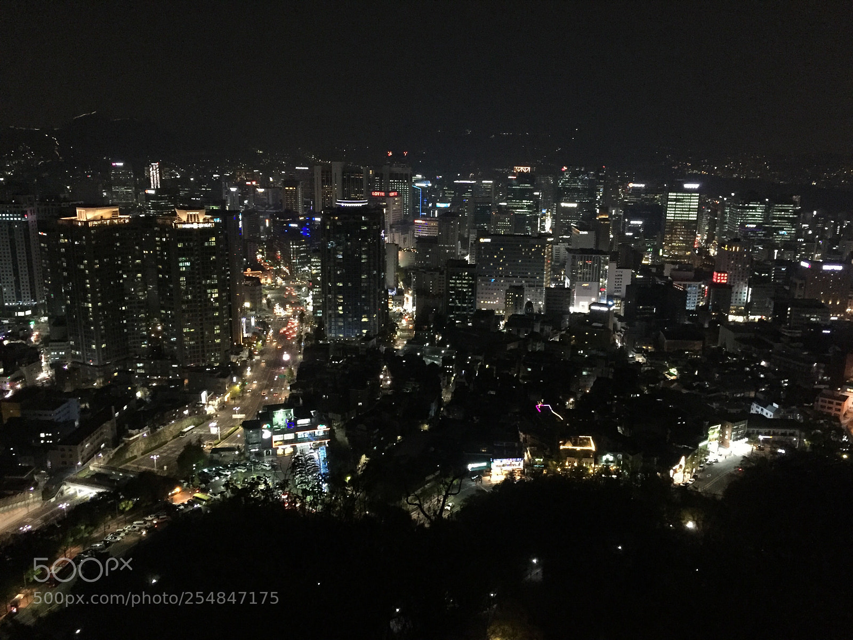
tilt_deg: -13.9
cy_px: 320
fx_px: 715
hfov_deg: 61.7
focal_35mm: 29
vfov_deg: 48.2
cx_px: 426
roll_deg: -0.6
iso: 500
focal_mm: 4.15
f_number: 2.2
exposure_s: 1/15
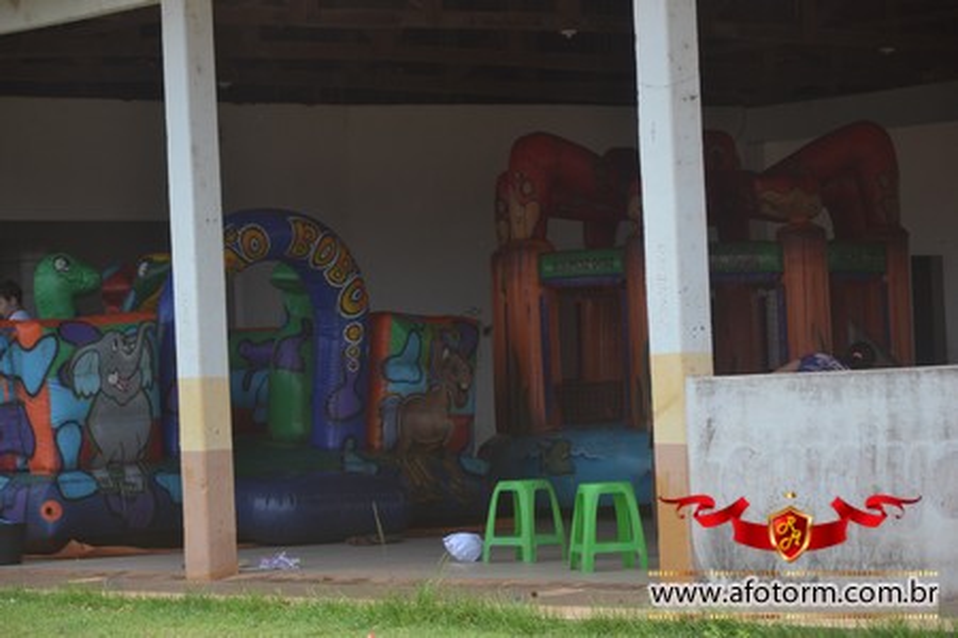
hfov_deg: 15.2
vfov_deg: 10.2
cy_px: 319
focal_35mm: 135
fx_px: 3592
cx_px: 479
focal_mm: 90
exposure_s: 1/500
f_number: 5.6
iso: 200
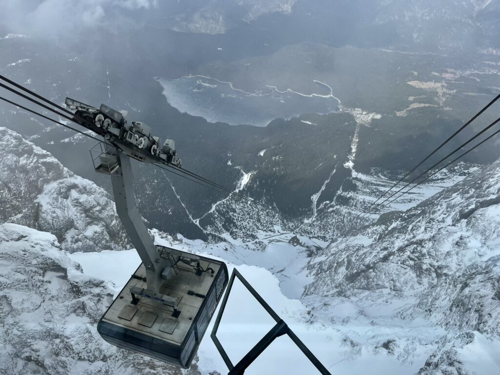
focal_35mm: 26
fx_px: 376
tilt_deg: -38.3
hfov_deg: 67.3
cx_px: 250
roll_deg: -2.1
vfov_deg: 53.1
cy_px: 188
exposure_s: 1/2967
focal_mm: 5.1
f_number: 1.6
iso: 50
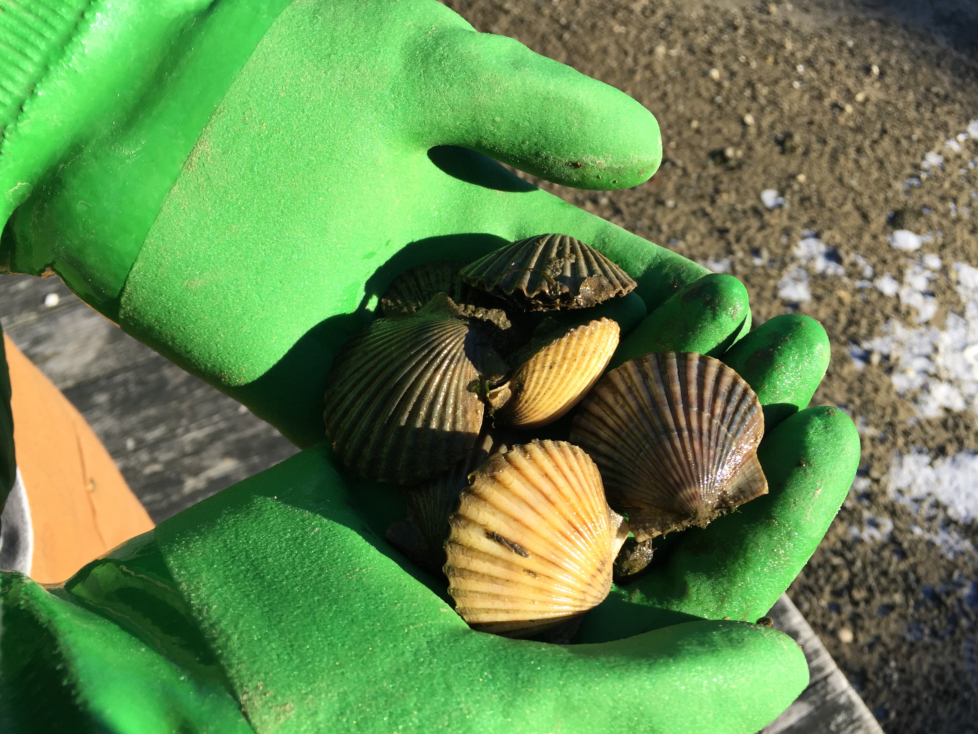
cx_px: 489
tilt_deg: -59.9
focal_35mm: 29
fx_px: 819
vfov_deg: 48.2
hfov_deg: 61.7
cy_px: 367
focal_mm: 4.15
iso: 32
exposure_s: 1/964
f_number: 2.2
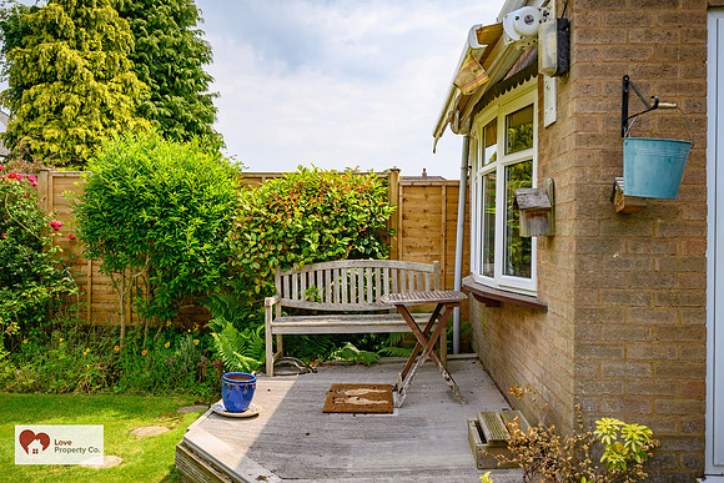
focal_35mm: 30
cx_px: 362
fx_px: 603
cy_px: 242
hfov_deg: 61.9
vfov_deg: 43.6
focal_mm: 30
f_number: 4
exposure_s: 1/1000
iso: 100
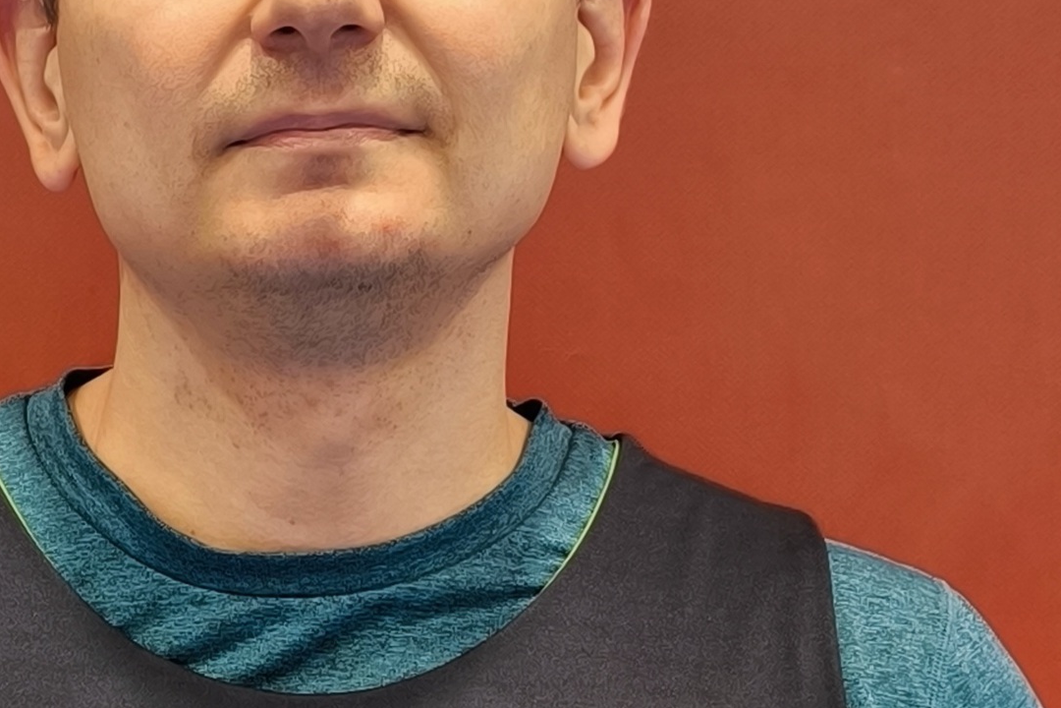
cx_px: 293
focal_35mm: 83
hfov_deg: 24.3
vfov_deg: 16.2
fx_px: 2446
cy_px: 695
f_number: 1.9
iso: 250
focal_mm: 6.92
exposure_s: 1/50.3
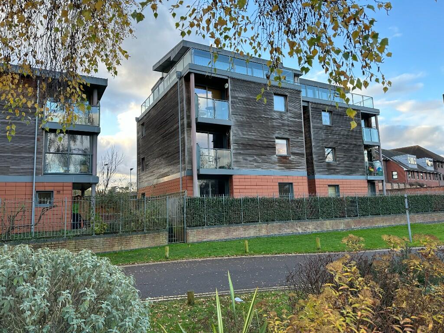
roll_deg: +2.5
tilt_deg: +7.7
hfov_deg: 71.6
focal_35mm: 24
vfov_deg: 56.8
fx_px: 308
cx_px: 222
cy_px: 166
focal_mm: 6.86
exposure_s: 1/411
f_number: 1.78
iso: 80
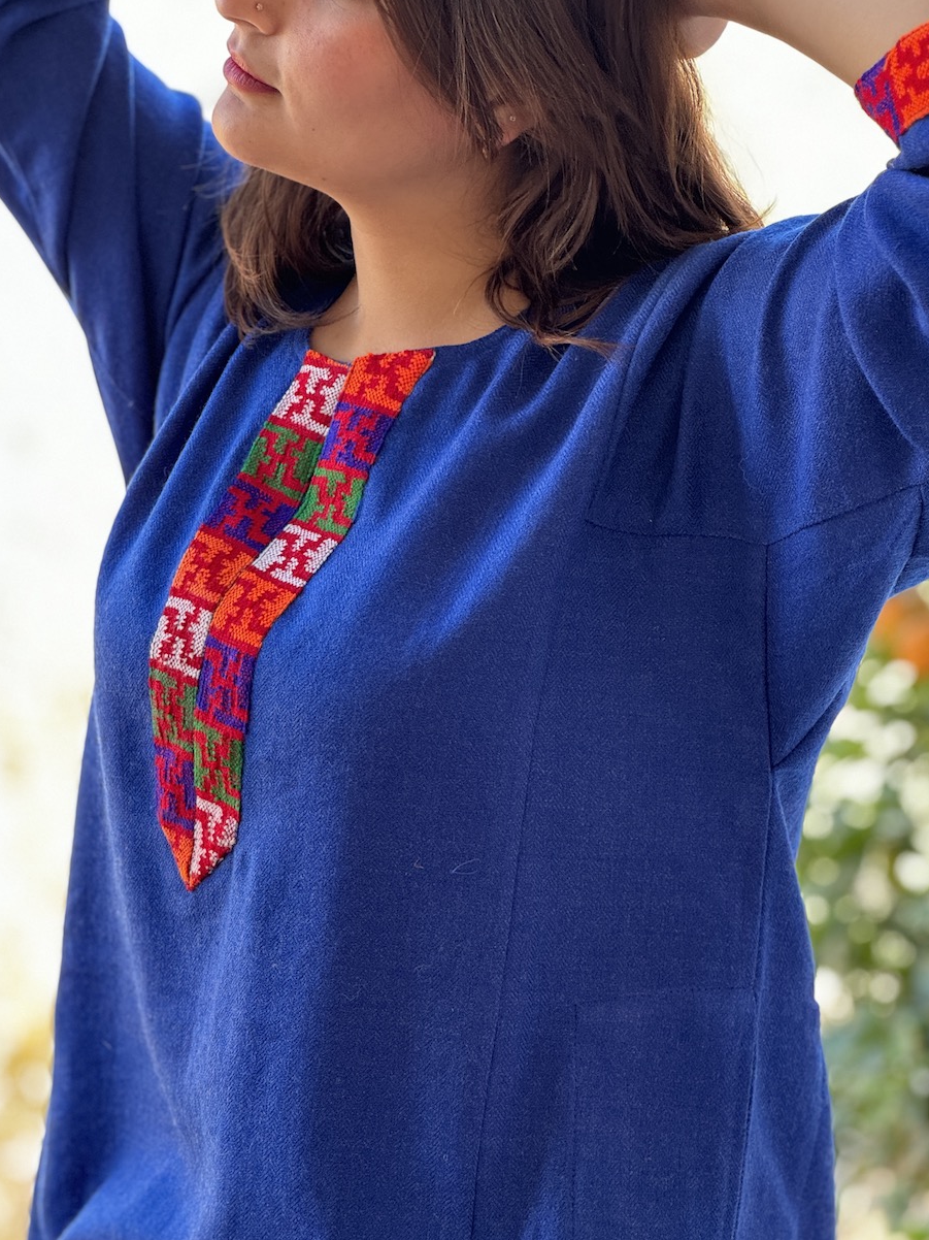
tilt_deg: -13.1
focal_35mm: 82
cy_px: 633
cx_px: 441
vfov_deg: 23.8
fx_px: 2935
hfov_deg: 18.0
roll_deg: +0.1
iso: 200
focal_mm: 9
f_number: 2.8
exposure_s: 1/98
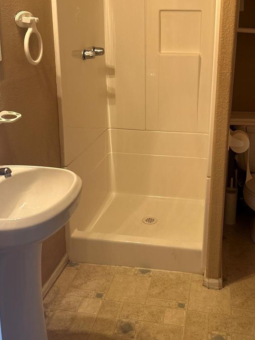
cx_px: 159
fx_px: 393
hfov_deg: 35.8
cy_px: 124
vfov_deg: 46.3
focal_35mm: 40
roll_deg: -0.8
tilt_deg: -14.9
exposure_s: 1/60
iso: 250
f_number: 1.5
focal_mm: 5.7
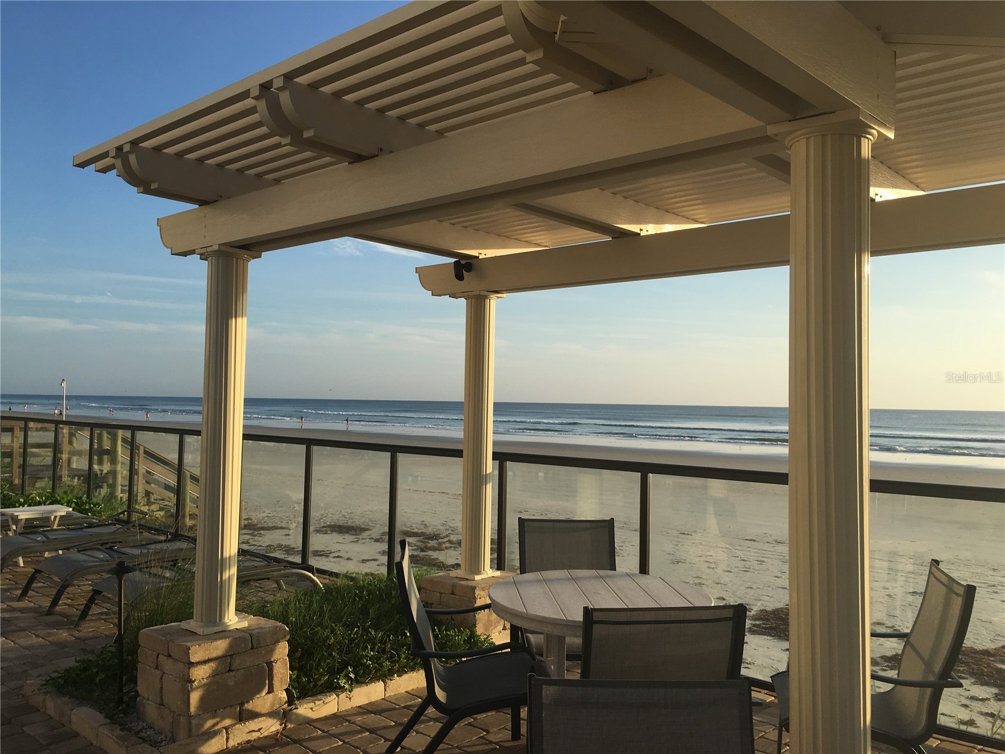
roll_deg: -0.8
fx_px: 842
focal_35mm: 29
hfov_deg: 61.7
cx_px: 502
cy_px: 377
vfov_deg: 48.2
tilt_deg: +0.1
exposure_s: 1/1326
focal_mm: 4.15
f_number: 2.2
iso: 25
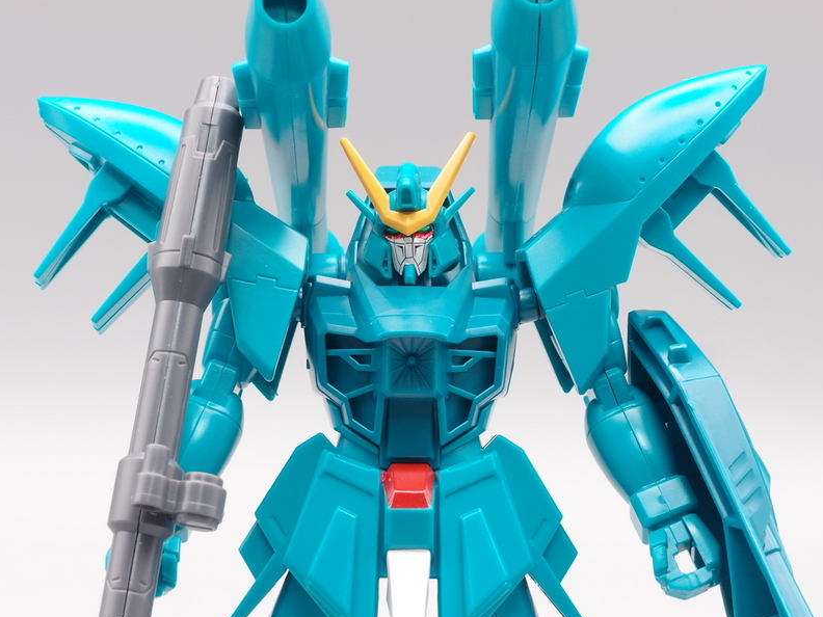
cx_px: 414
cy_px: 310
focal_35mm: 101
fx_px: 2401
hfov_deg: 19.4
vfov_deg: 14.6
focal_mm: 21.55
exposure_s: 1/8
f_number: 8
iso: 100
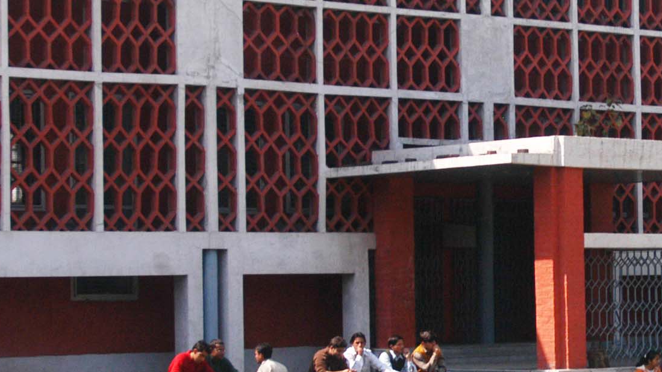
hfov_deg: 14.1
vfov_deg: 8.1
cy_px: 217
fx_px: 2640
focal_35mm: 150
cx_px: 637
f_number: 5
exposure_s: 1/1250
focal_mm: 35
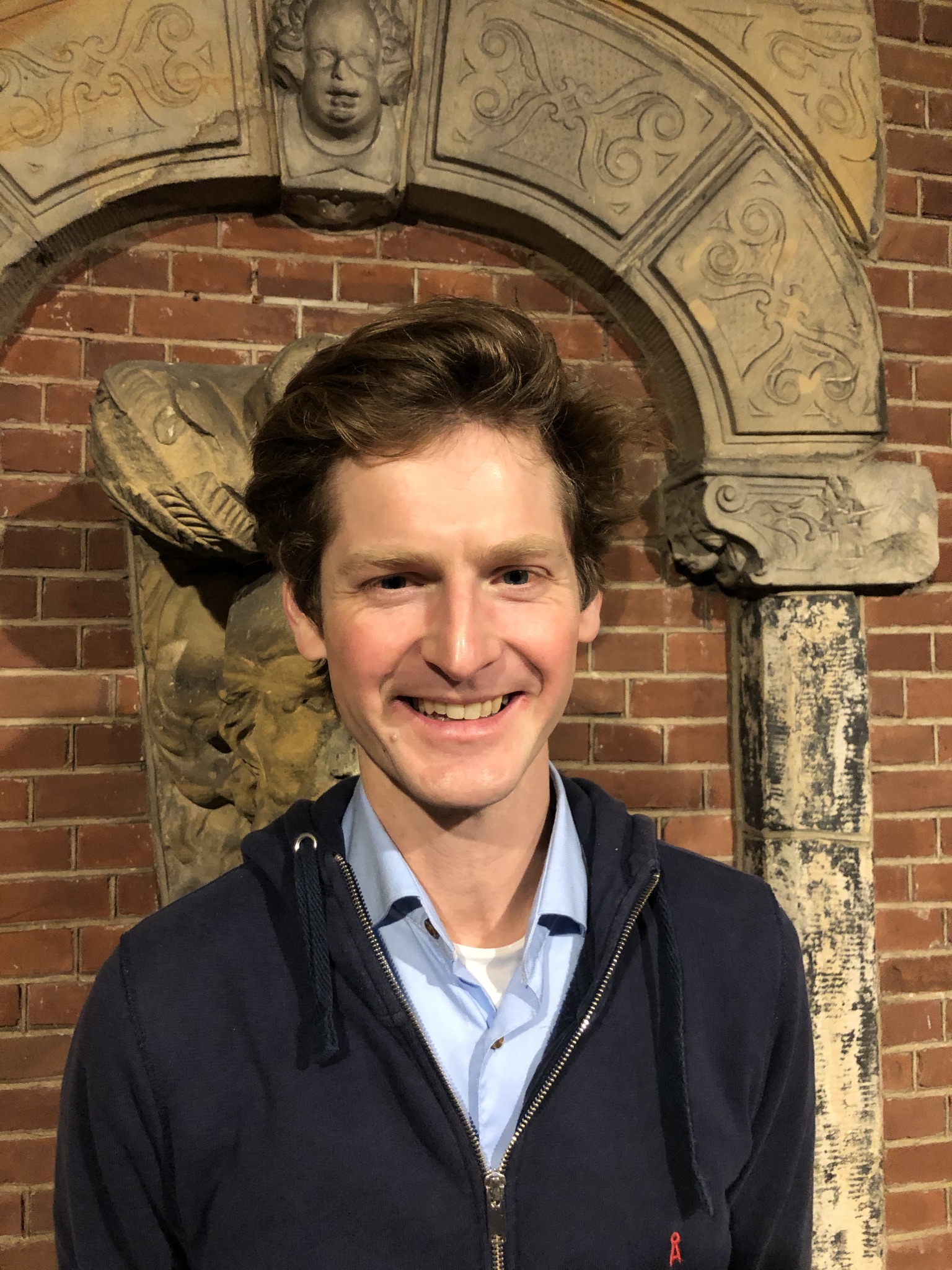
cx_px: 476
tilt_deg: +4.2
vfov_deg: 63.4
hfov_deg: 49.7
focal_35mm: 28
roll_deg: +0.5
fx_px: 1027
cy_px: 635
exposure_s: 1/15
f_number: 1.8
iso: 100
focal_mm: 3.99
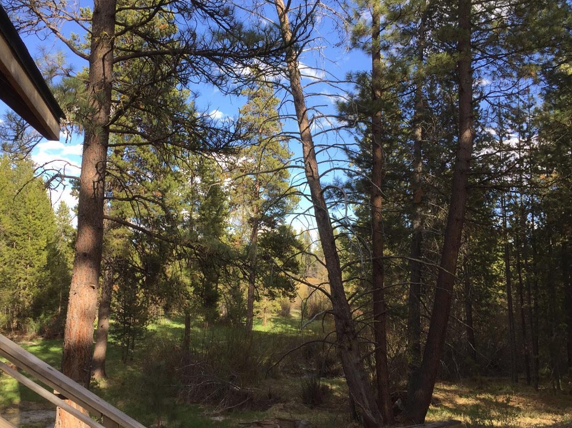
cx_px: 251
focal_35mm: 36
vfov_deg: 39.6
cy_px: 234
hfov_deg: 51.2
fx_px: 595
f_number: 2.2
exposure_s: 1/618
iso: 32
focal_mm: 4.15
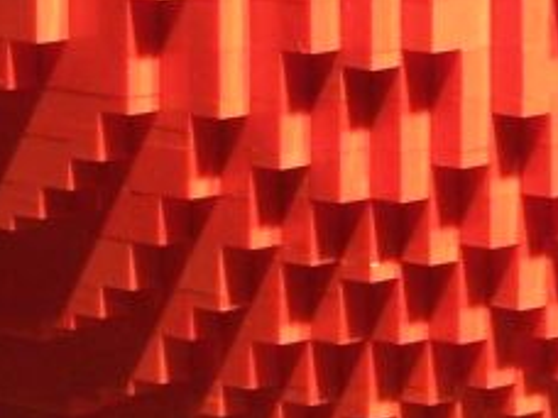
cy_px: -24
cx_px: -22
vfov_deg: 4.0
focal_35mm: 368
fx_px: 5932
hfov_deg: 5.4
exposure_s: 1/3
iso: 80
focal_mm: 13.7
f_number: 3.2
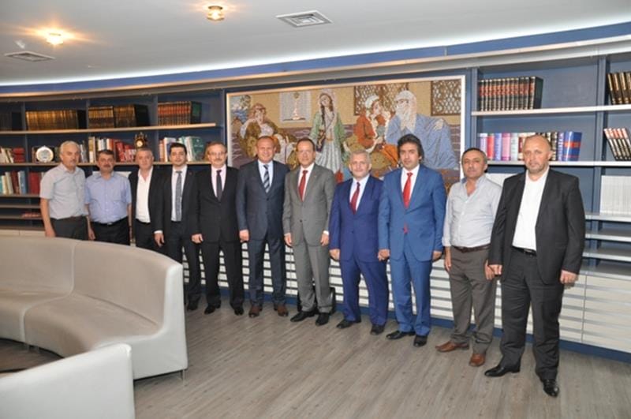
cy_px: 210
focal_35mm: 27
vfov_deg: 47.8
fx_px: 473
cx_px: 316
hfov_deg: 67.5
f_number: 4
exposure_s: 1/60
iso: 800
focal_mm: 18
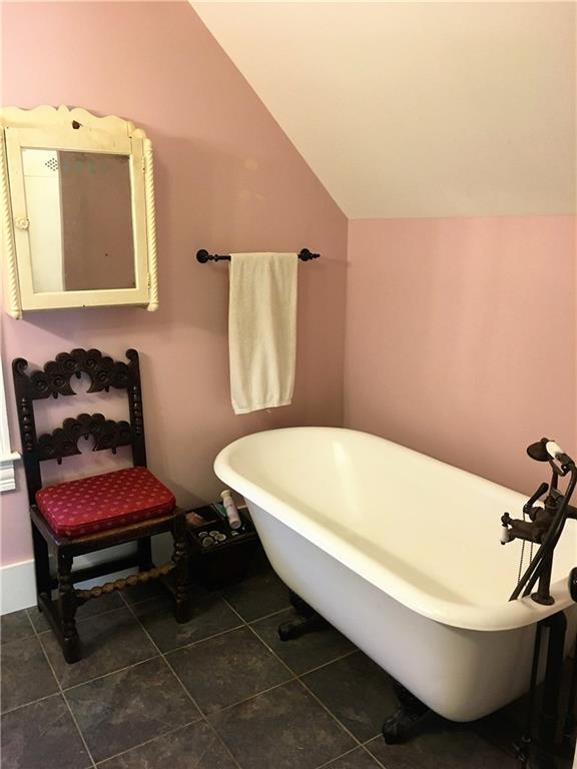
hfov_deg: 48.2
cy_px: 384
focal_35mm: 29
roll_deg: +0.3
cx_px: 288
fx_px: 645
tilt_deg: -14.0
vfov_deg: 61.7
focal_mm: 4.15
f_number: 2.2
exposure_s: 1/30
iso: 100
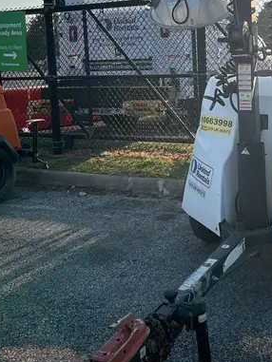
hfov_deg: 28.2
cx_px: 238
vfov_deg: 37.7
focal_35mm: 50
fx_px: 524
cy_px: 114
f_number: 1.6
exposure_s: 1/2571
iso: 50
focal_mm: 5.1
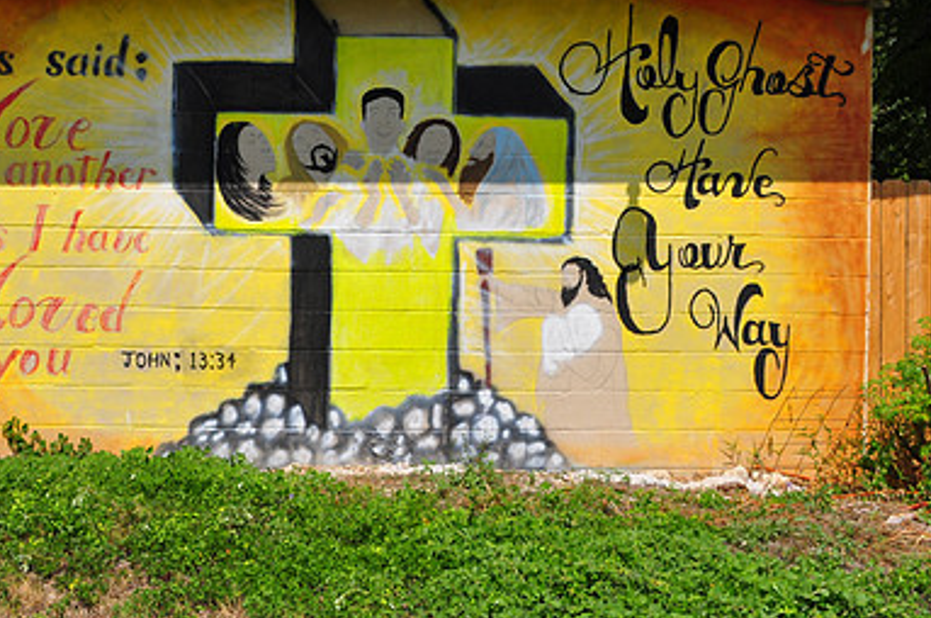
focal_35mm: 50
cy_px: 157
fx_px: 1291
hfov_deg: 39.6
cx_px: 440
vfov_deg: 26.6
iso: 200
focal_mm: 22
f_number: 16
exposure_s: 1/160
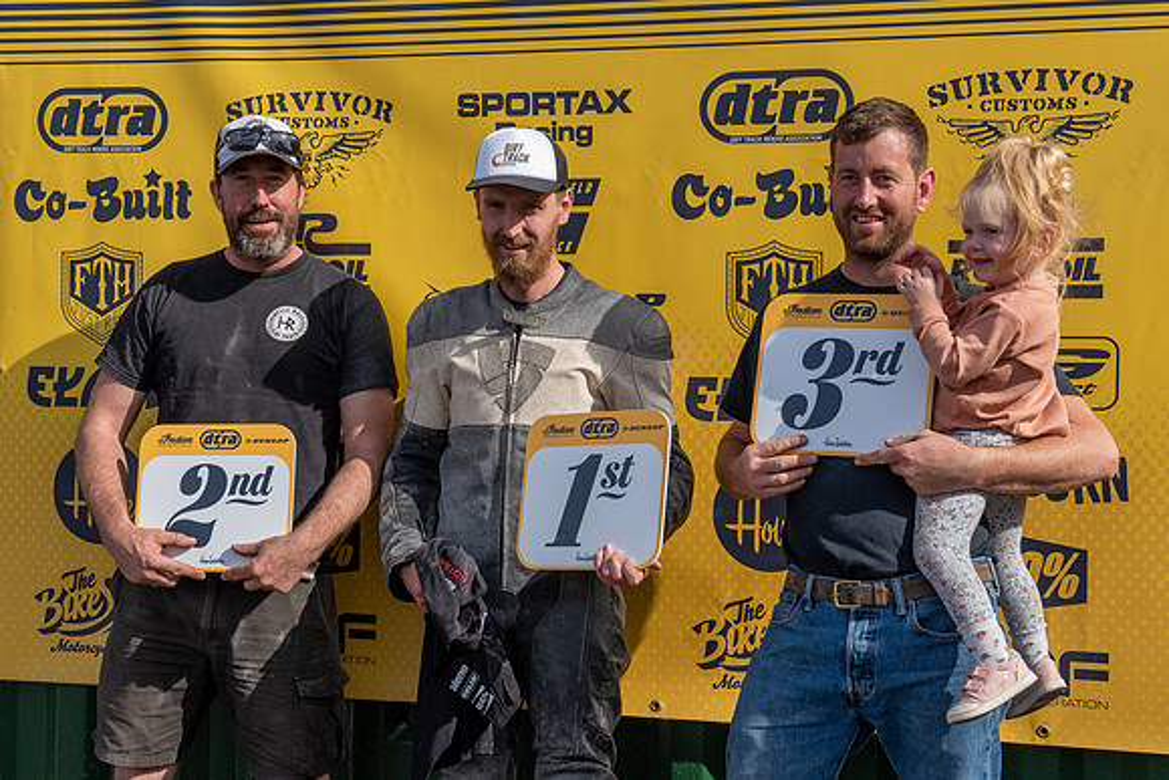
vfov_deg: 24.8
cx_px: 577
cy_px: 403
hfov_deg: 36.5
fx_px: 1770
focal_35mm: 55
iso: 200
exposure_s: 1/400
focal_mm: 48
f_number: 6.3
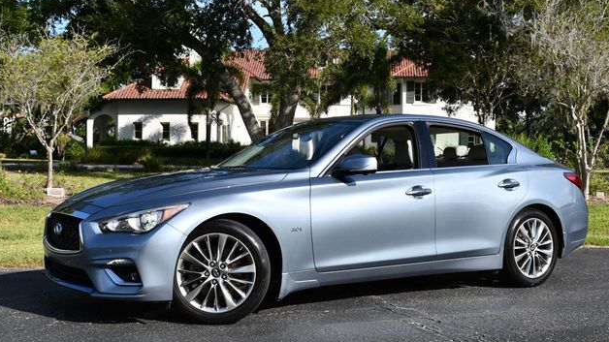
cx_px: 305
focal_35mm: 47
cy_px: 140
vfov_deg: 25.4
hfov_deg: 43.7
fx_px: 759
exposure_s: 1/250
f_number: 8
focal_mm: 22
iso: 100
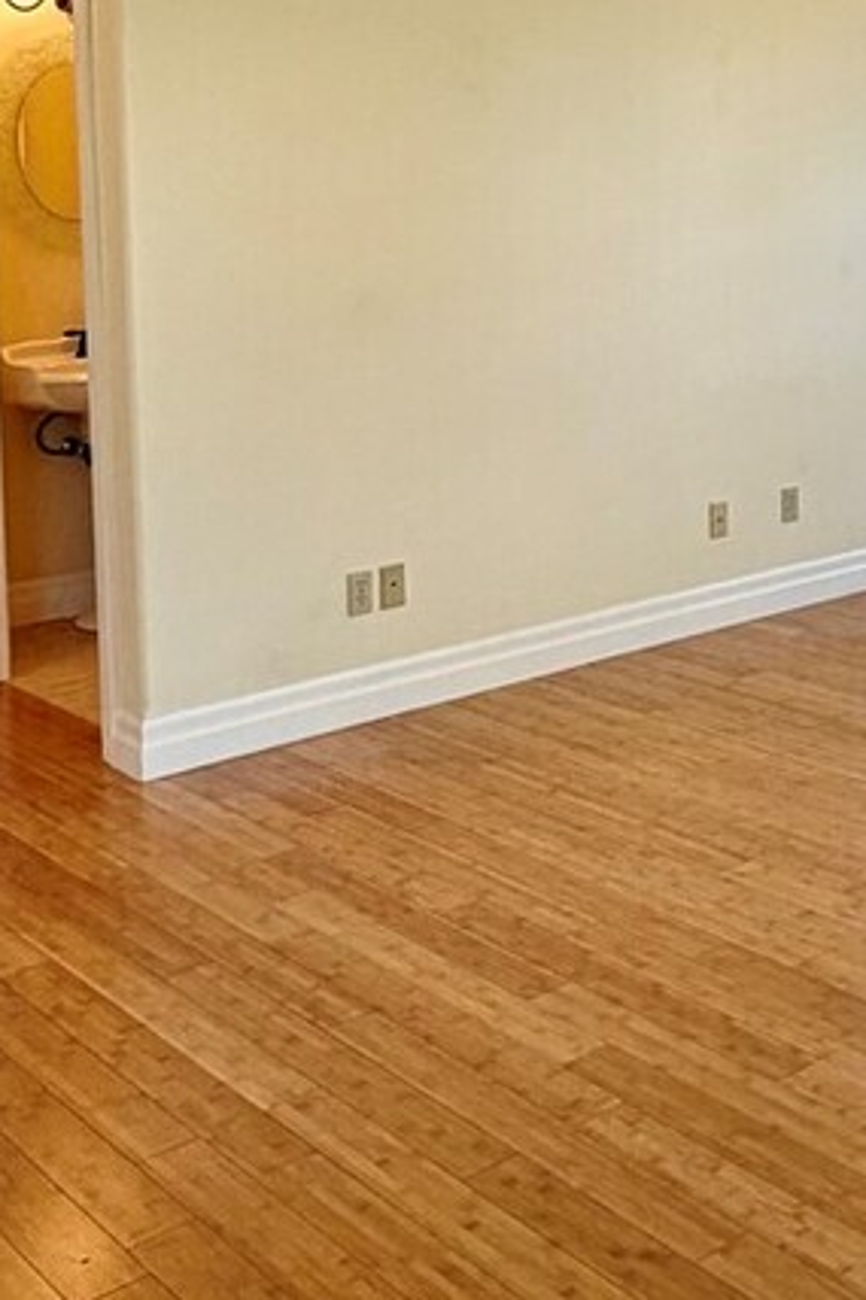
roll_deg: +1.1
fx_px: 1769
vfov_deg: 39.0
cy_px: 282
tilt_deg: -3.4
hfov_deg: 25.5
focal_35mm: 49
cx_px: 951
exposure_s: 1/120
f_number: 2.2
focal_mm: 2.22
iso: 125
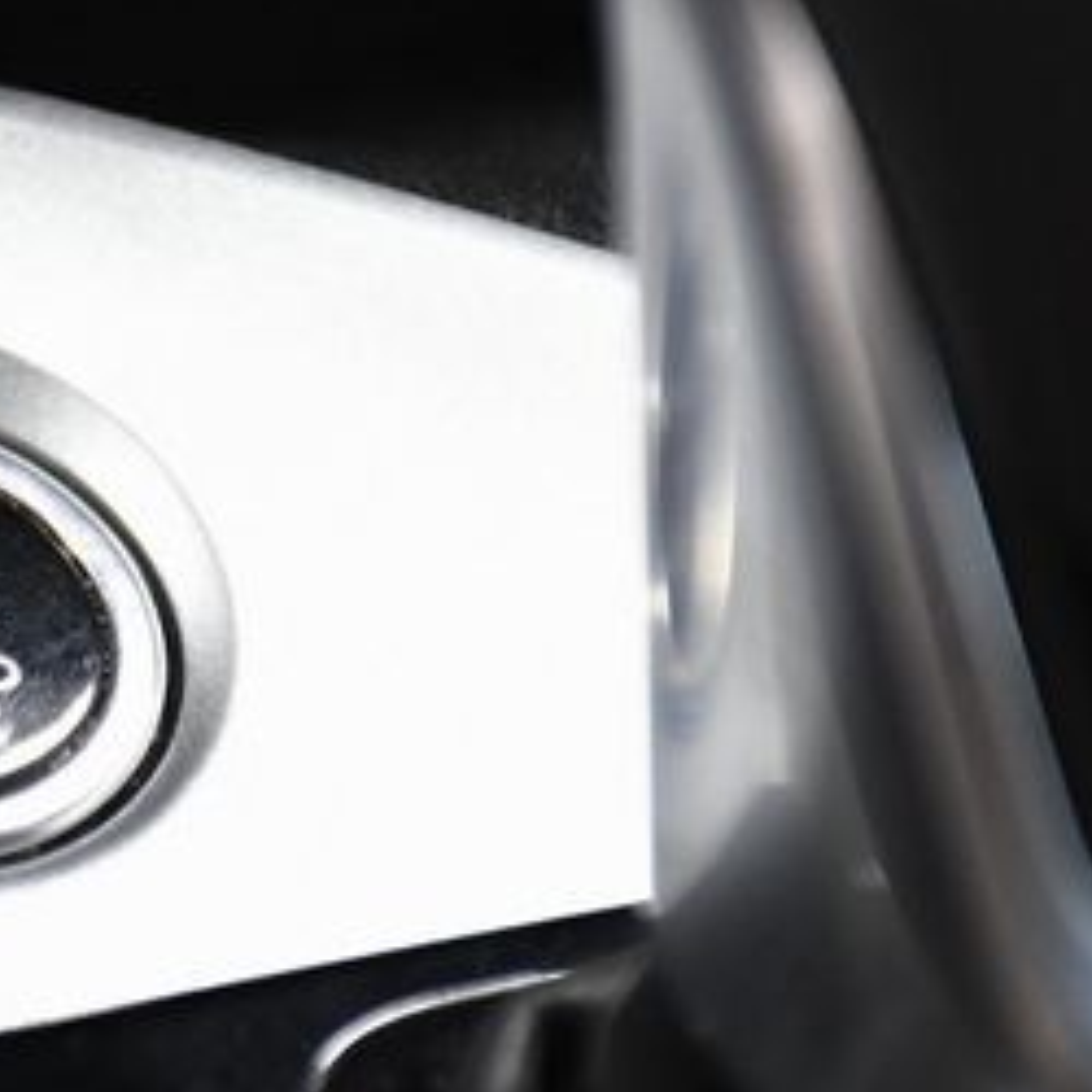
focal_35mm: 424
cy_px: 561
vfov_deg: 4.1
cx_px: -52
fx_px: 15133
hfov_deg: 4.1
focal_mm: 130
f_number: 5.6
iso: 2500
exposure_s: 1/100
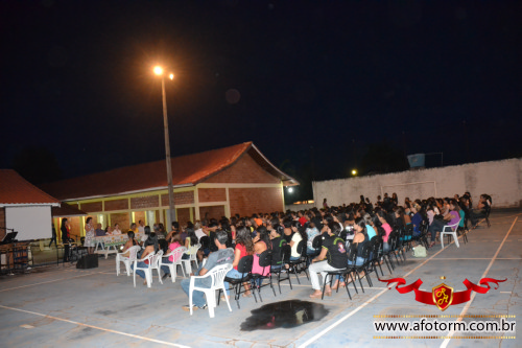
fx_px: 435
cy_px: 174
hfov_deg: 61.9
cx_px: 261
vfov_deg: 43.6
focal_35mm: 30
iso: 3200
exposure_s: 1/60
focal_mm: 20
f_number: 3.5
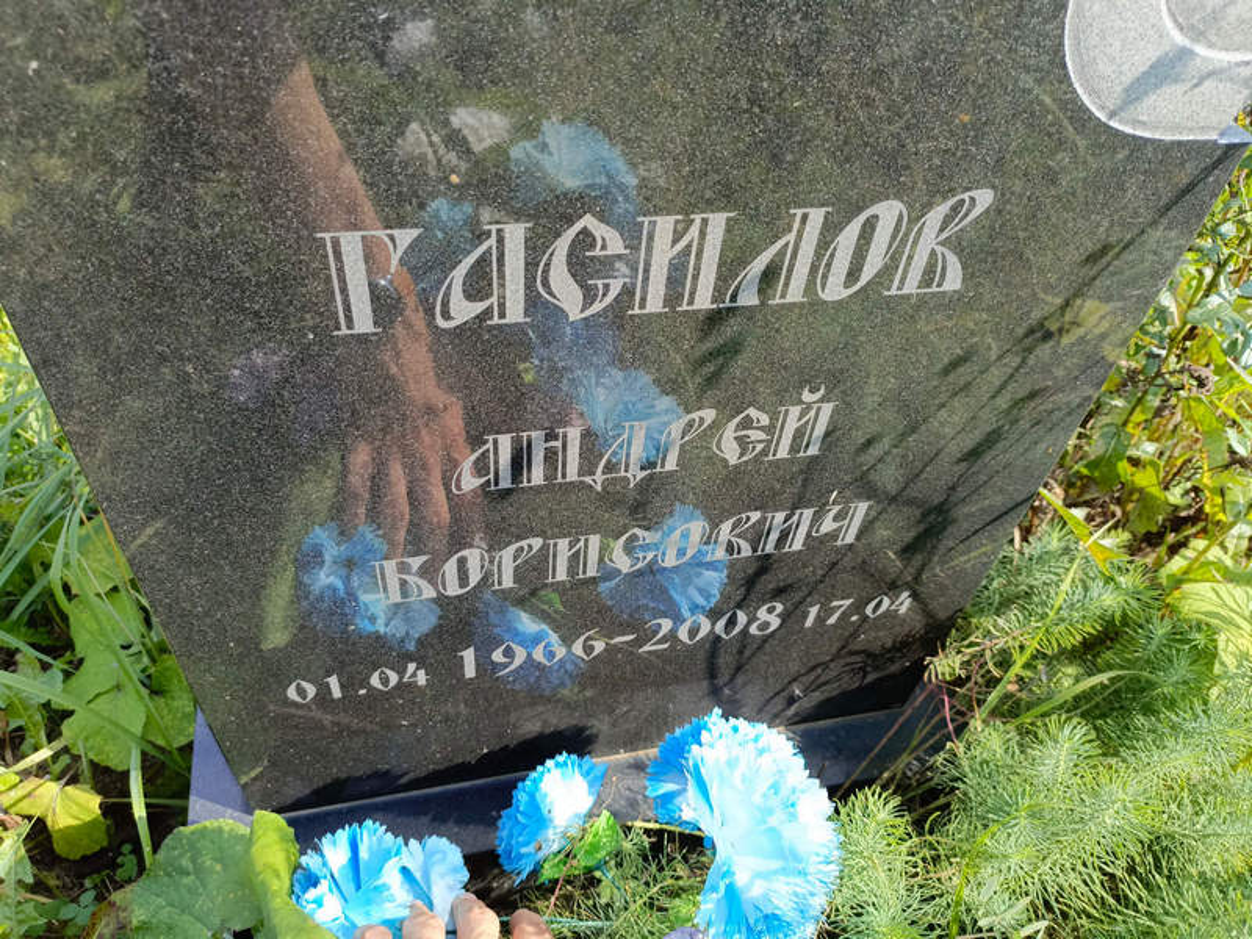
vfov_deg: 54.9
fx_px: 904
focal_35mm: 25
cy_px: 470
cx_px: 626
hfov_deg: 69.4
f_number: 1.69
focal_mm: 4.76
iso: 112
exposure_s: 1/277
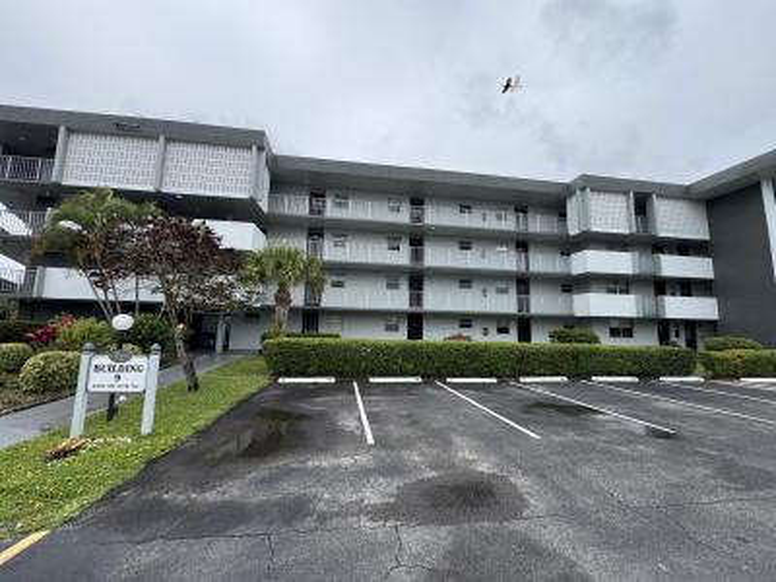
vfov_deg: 85.7
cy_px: 291
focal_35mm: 14
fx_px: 314
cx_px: 388
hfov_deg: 102.1
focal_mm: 2.22
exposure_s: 1/932
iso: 50
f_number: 2.2
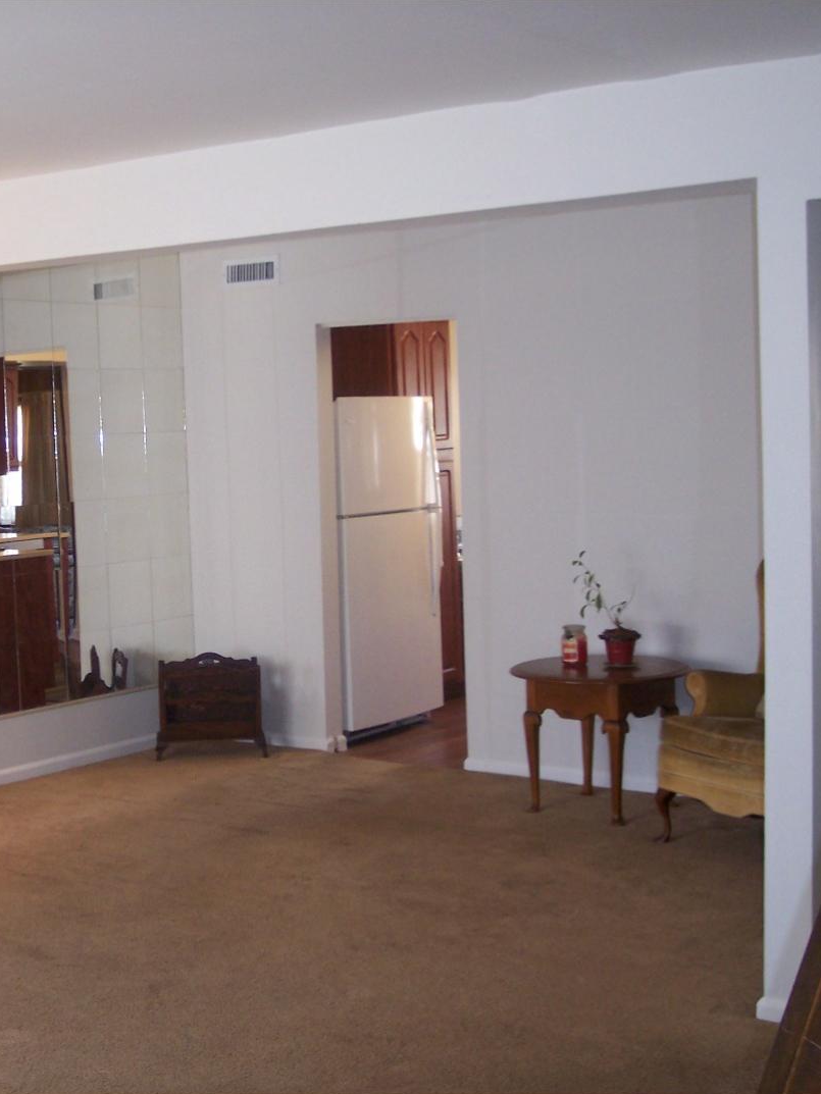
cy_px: 550
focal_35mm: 51
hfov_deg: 28.0
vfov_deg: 37.5
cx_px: 174
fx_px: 1612
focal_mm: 8
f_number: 2.8
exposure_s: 1/30
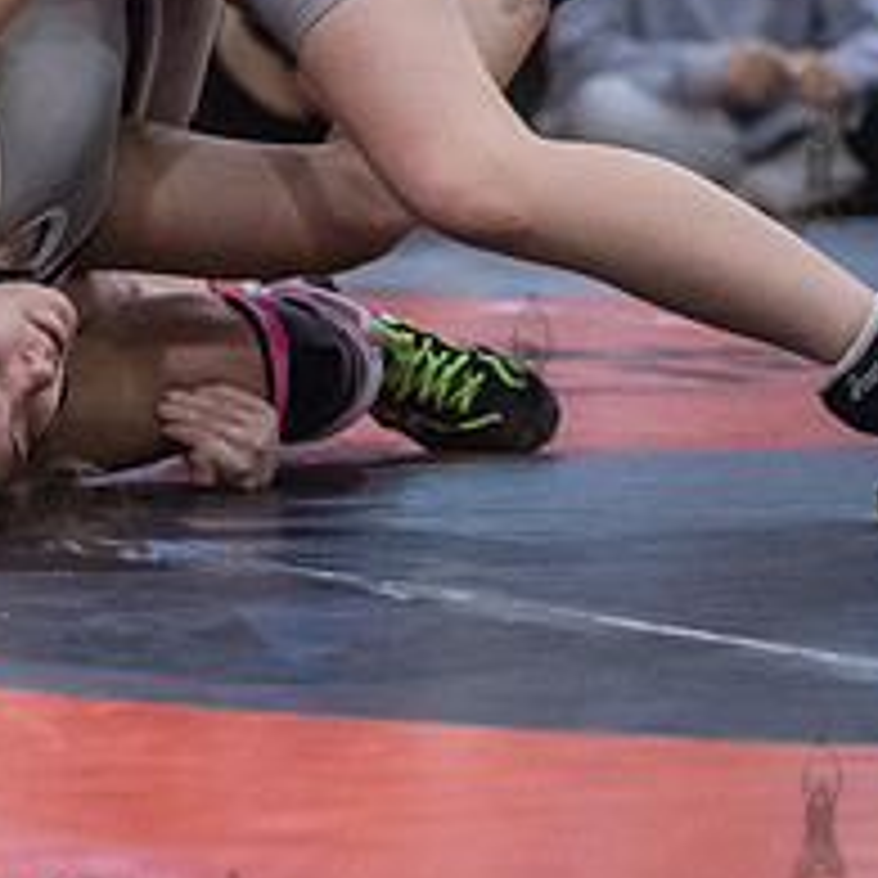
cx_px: -231
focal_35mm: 330
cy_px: 224
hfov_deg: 5.3
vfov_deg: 5.3
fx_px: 9470
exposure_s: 1/400
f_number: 3.5
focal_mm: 112
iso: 8000
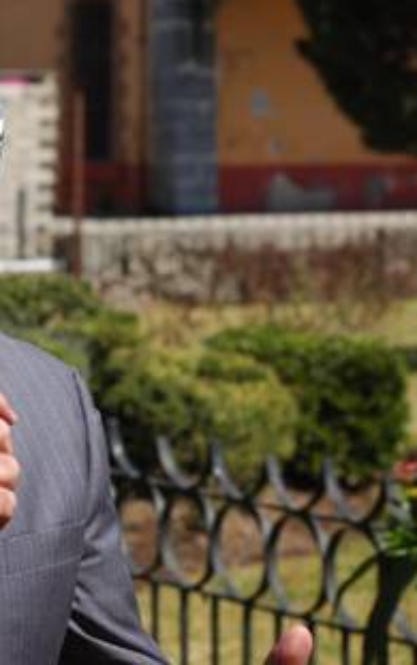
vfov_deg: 13.3
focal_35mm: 157
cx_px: 98
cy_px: 233
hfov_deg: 8.4
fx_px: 2848
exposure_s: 1/1600
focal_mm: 50
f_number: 4
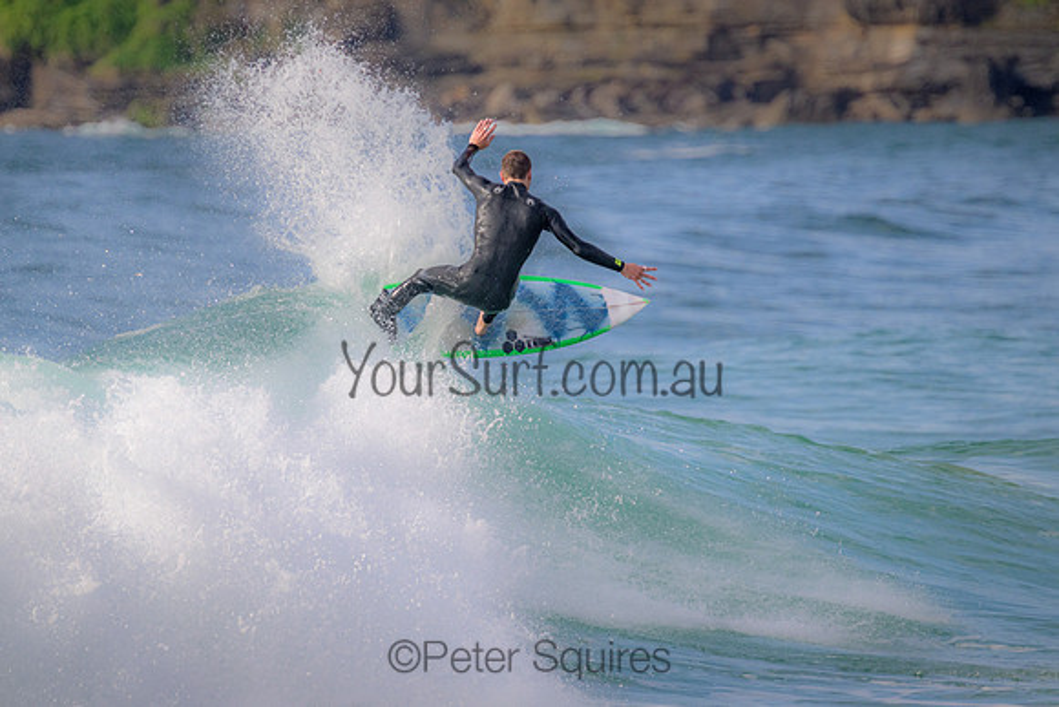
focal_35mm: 800
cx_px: 530
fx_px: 23538
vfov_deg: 1.7
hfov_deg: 2.6
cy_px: 354
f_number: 11
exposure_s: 1/2000
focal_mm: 800
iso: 1600
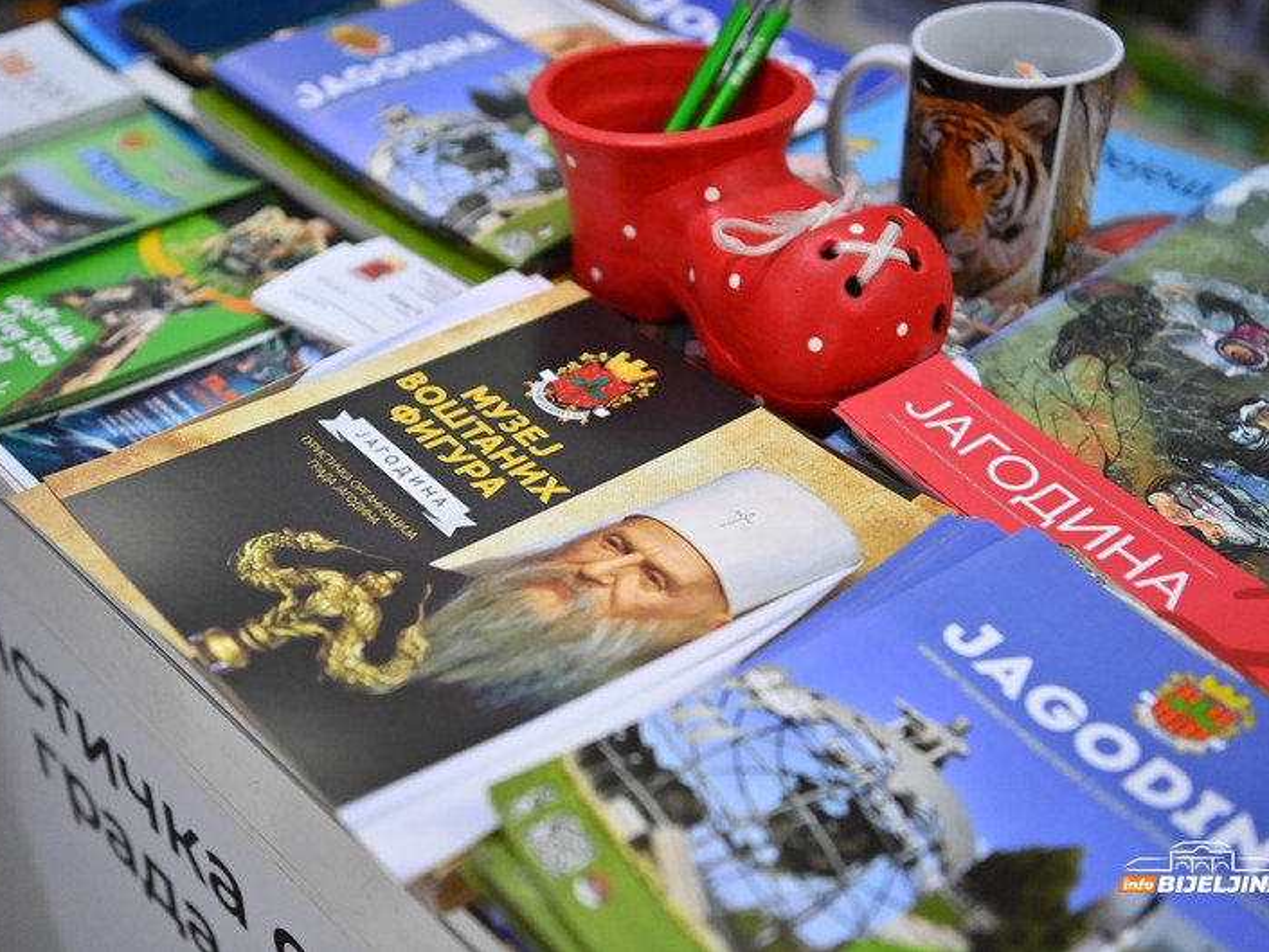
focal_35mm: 48
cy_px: 476
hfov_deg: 39.6
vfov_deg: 30.3
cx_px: 608
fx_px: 1760
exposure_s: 1/640
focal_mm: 44
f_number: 2.8
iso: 4000
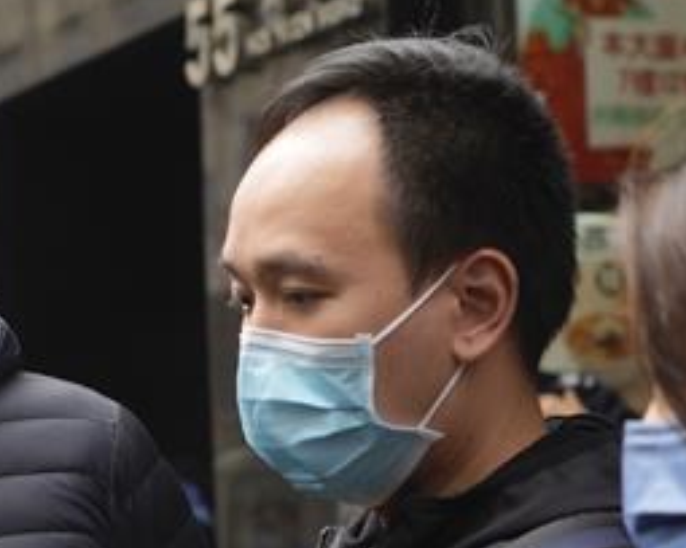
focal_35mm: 115
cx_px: -91
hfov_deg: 16.2
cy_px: 463
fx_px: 2335
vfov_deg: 13.3
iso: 160
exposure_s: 1/400
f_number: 2.8
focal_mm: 32
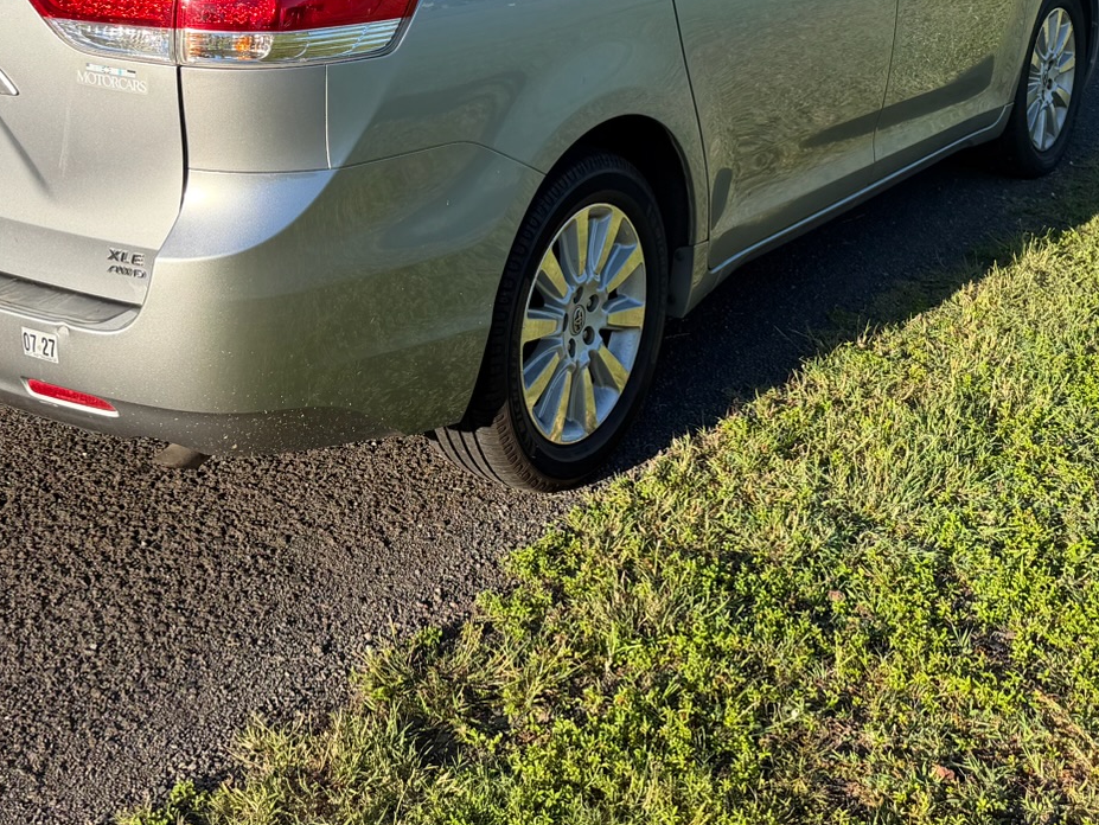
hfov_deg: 35.9
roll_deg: -1.7
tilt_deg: -10.1
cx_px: 390
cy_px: -11
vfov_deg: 26.0
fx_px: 1683
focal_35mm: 53
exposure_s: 1/1812
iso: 80
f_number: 1.78
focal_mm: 6.76
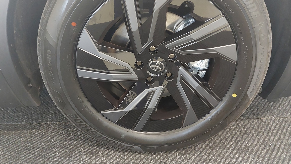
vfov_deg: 41.2
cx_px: 147
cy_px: 60
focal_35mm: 28
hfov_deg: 67.9
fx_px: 216
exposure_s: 1/25
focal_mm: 5.23
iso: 800
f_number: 1.8
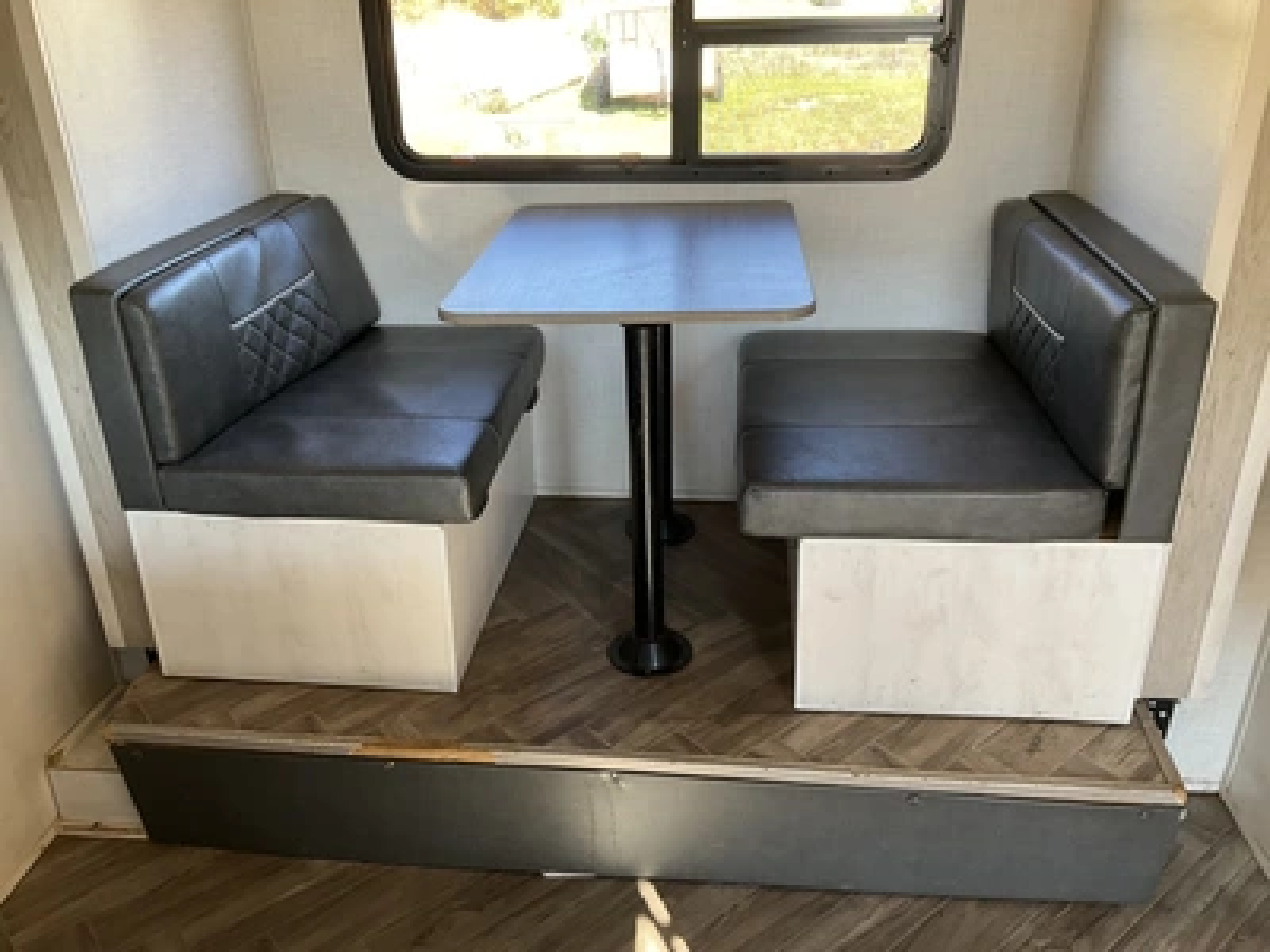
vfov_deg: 48.2
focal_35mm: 29
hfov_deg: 61.7
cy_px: 476
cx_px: 635
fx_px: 1064
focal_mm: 3
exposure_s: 1/122
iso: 50
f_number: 1.8
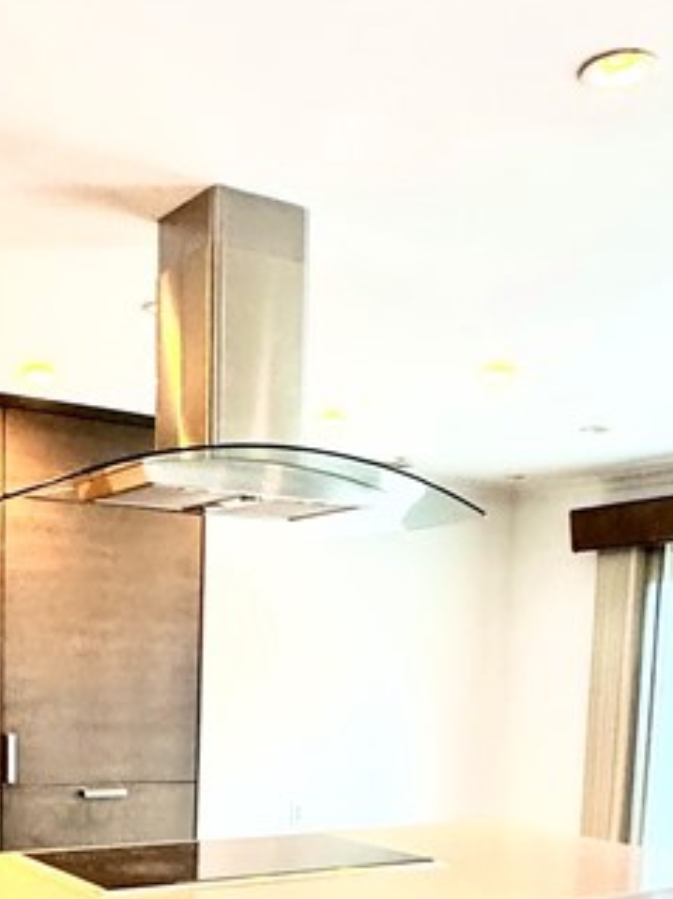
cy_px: 792
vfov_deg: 39.4
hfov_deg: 31.7
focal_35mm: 45
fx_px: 1167
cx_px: 189
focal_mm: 2.22
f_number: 2.2
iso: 400
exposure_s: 1/60
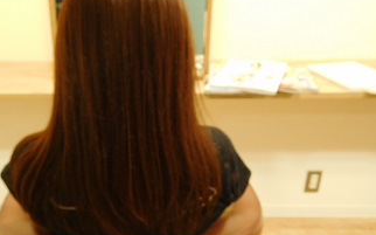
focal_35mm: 38
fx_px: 389
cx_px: 129
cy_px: 130
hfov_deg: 50.7
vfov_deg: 33.5
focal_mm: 4.5
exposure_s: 1/30
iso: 400
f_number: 3.4
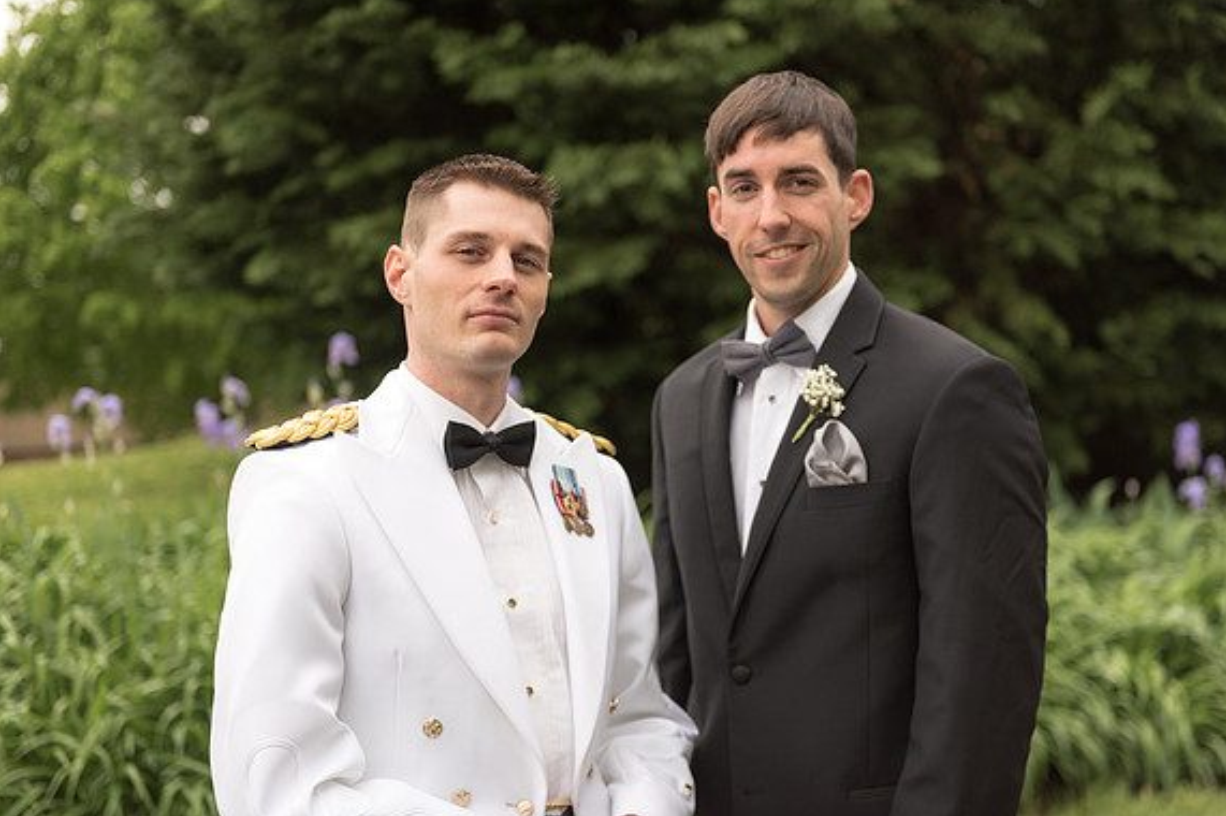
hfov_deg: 32.9
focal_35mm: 61
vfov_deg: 22.2
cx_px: 618
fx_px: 2076
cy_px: 409
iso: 560
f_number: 2.8
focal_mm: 60
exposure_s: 1/4000
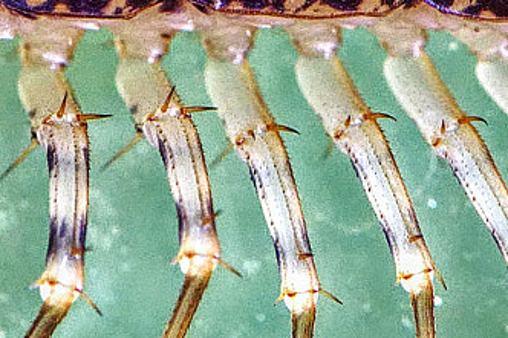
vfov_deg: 1.8
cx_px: 139
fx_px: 10696
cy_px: -71
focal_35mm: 758
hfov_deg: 2.7
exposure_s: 1/15
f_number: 13
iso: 2000
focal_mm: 105
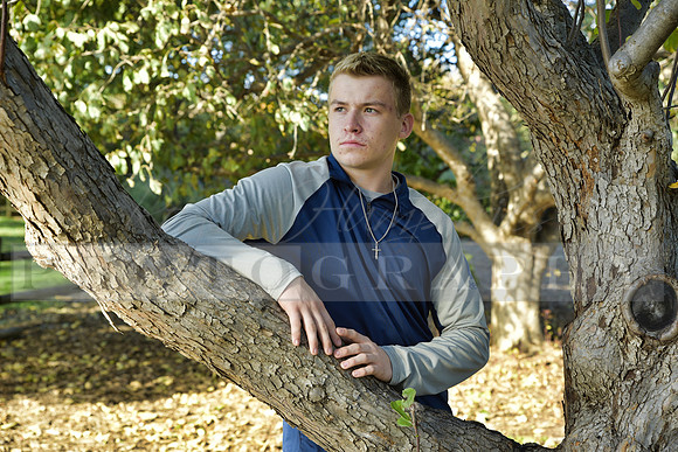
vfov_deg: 23.4
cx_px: 339
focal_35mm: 58
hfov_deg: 34.5
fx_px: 1093
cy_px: 226
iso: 200
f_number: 5
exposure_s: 1/100
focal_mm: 58
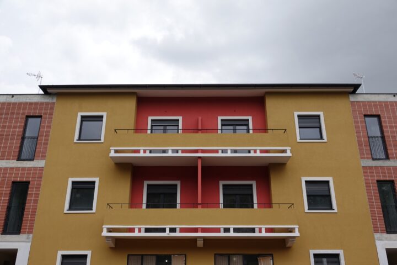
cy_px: 132
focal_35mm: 32
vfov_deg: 41.1
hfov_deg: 58.7
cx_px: 198
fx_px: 353
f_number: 4
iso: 100
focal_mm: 11.77
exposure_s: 1/250
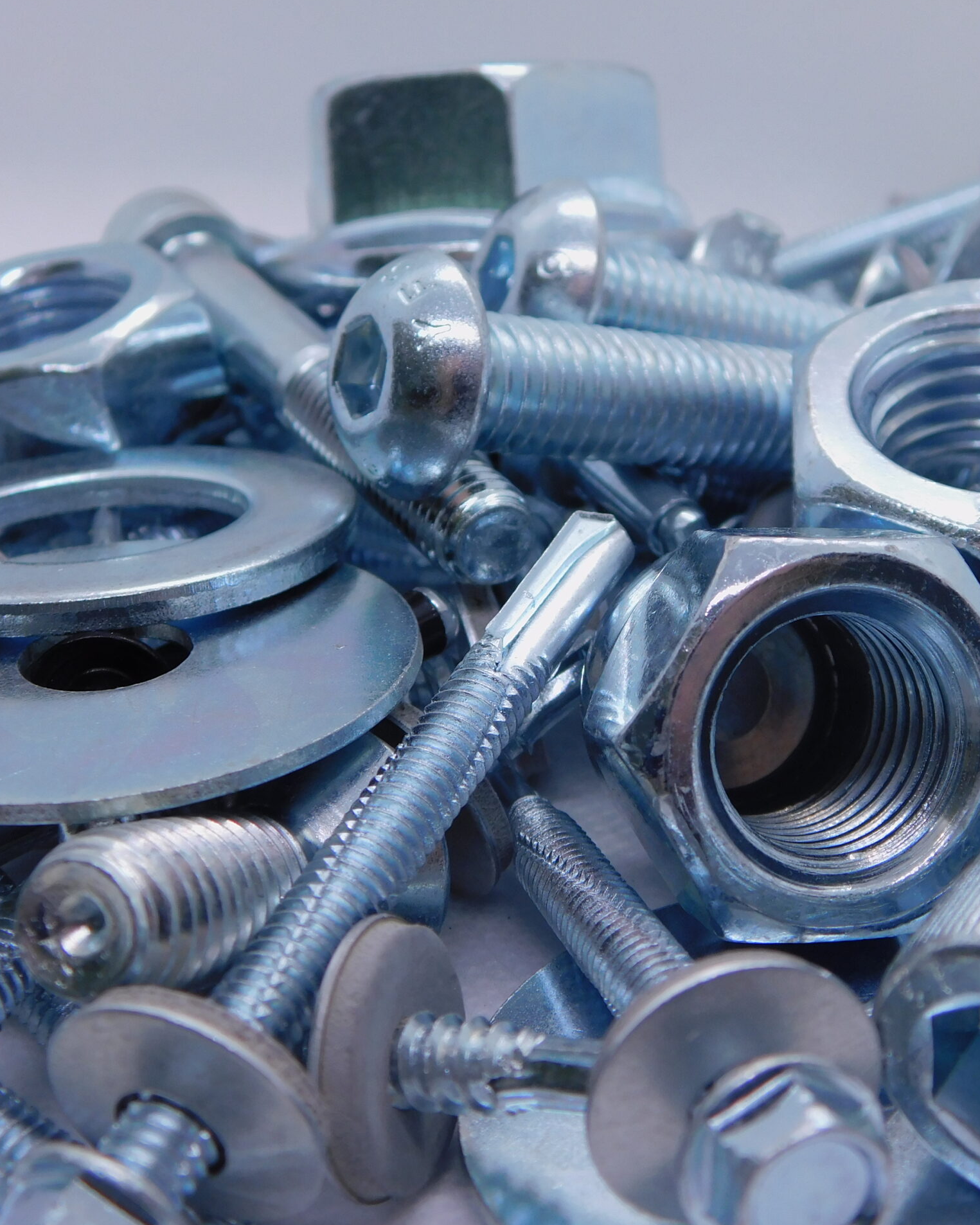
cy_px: 612
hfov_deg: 25.7
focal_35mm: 59
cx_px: 664
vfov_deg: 32.0
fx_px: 2139
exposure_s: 1/125
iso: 125
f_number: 3.7
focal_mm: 8
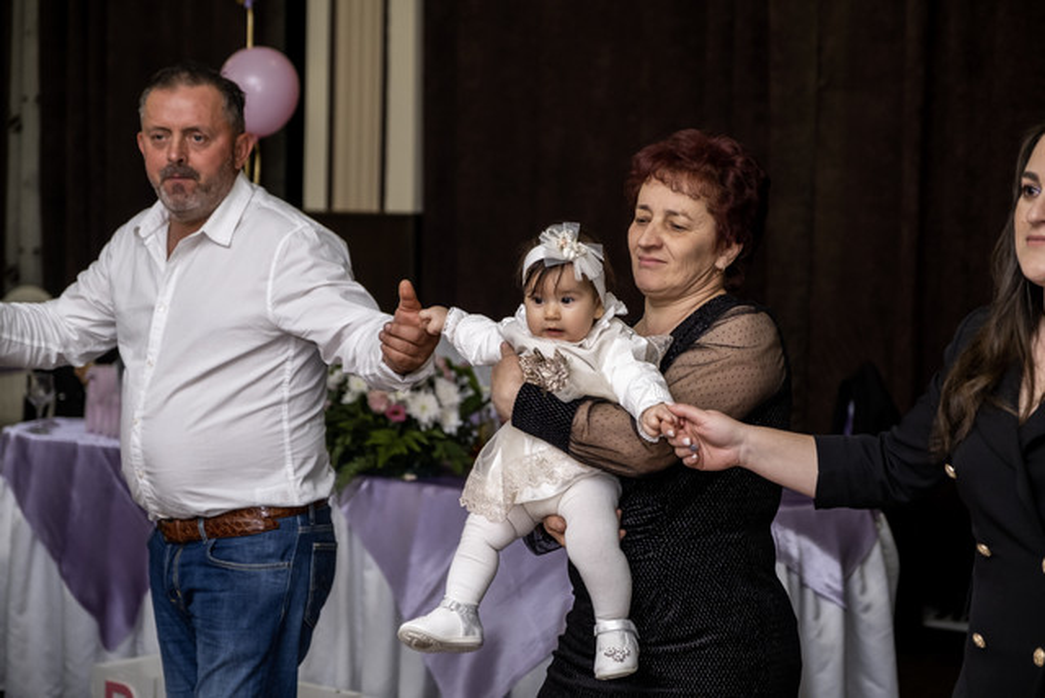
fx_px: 2410
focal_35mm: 83
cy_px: 349
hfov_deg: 24.5
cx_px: 522
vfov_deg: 16.5
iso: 1000
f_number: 2.8
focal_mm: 55
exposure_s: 1/160
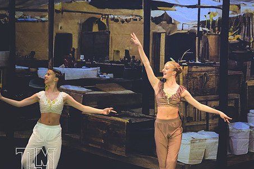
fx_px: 2721
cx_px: 158
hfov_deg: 5.3
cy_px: 95
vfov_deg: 3.6
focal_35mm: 386
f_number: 2.8
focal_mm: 200
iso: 1800
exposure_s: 1/500
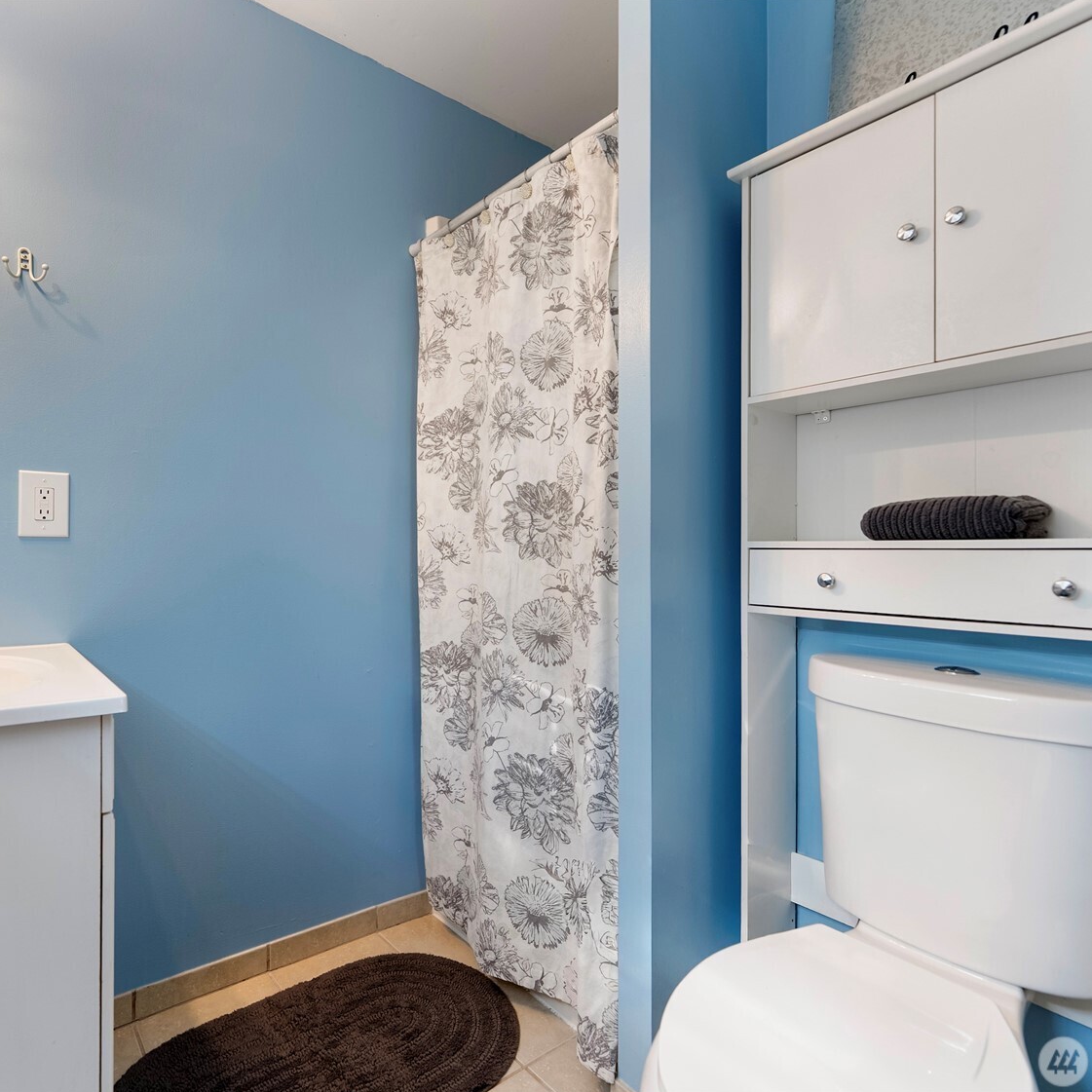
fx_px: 642
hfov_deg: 80.0
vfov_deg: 80.7
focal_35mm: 18
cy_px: 547
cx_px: 451
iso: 400
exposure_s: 1/15
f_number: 2.8
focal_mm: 14
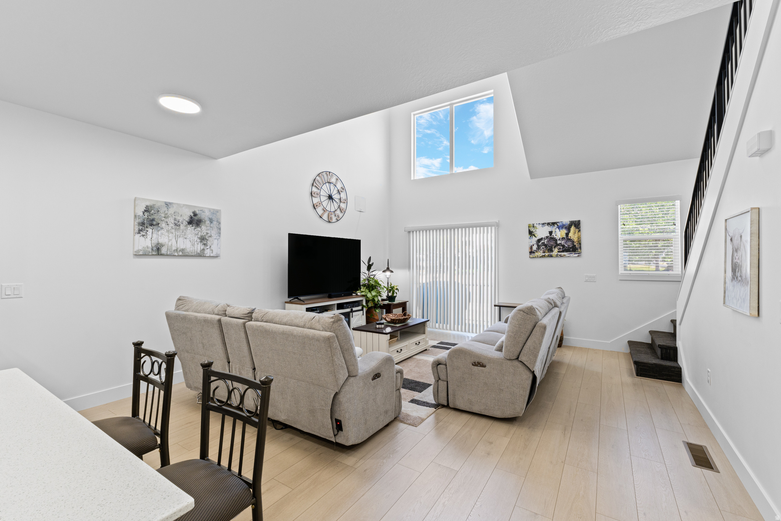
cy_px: 260
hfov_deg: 100.4
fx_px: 325
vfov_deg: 77.3
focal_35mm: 15
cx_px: 390
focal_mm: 10
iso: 320
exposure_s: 1/6
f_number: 9
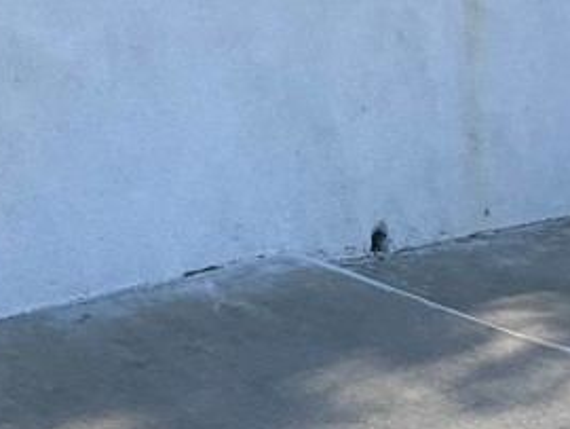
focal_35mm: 91
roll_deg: +2.8
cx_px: -302
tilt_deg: +3.7
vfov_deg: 14.6
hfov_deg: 18.8
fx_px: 1500
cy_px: -306
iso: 80
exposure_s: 1/1818
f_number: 1.78
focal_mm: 6.76
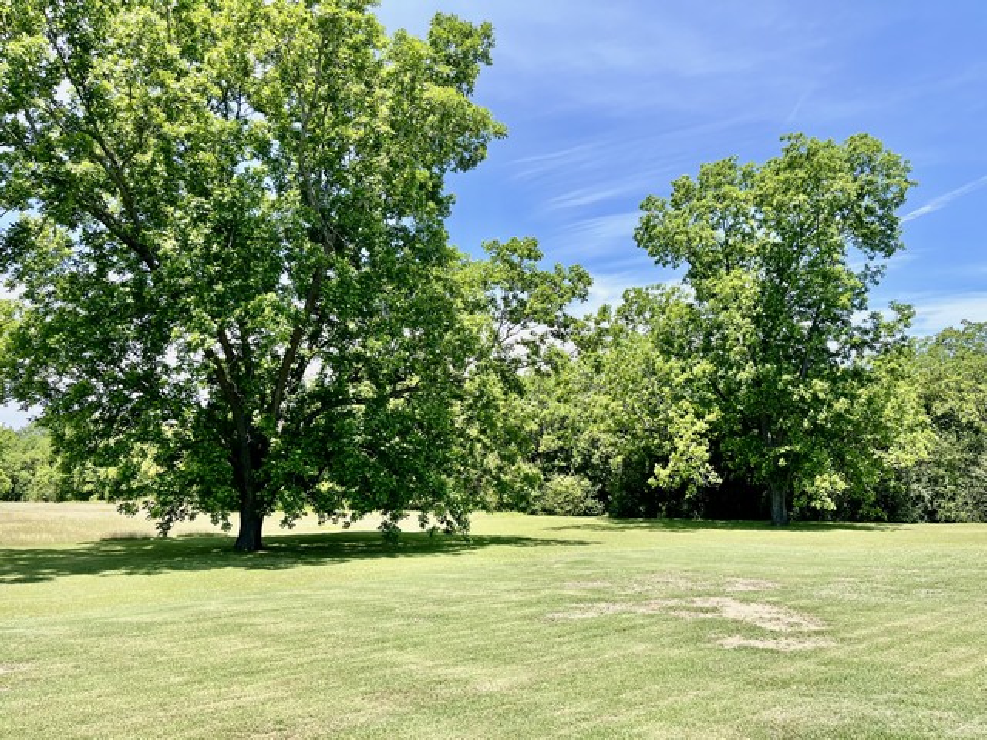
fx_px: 741
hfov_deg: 67.3
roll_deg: +2.1
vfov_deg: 53.1
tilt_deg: +9.1
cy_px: 370
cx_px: 494
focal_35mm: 26
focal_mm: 5.1
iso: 50
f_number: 1.6
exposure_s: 1/1923
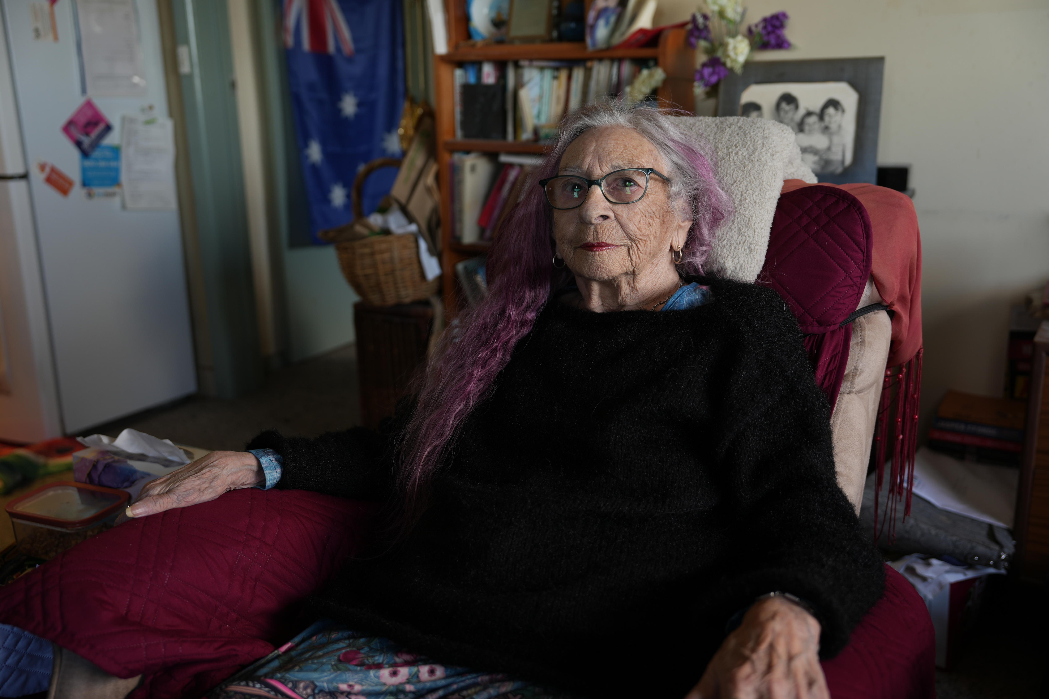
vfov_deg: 37.8
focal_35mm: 35
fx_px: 1020
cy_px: 350
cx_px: 524
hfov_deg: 54.4
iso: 100
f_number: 2.8
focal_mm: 35
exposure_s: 1/40
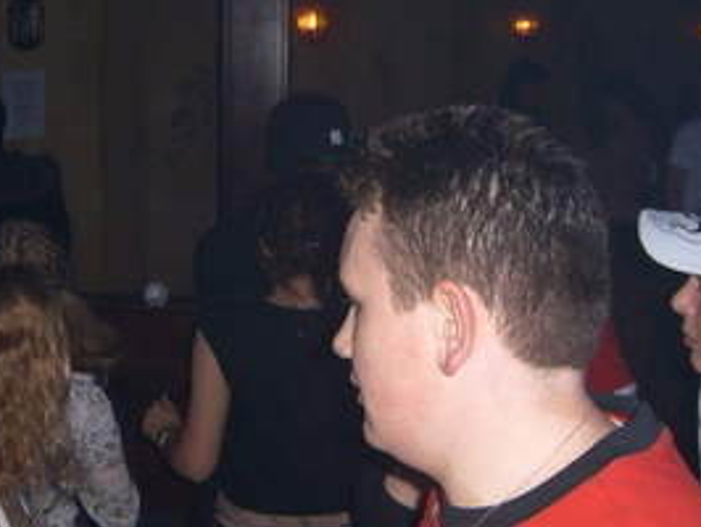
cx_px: 287
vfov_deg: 23.7
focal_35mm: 62
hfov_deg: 31.1
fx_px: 1257
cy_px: 213
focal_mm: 5.8
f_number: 2.8
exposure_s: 1/30
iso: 100
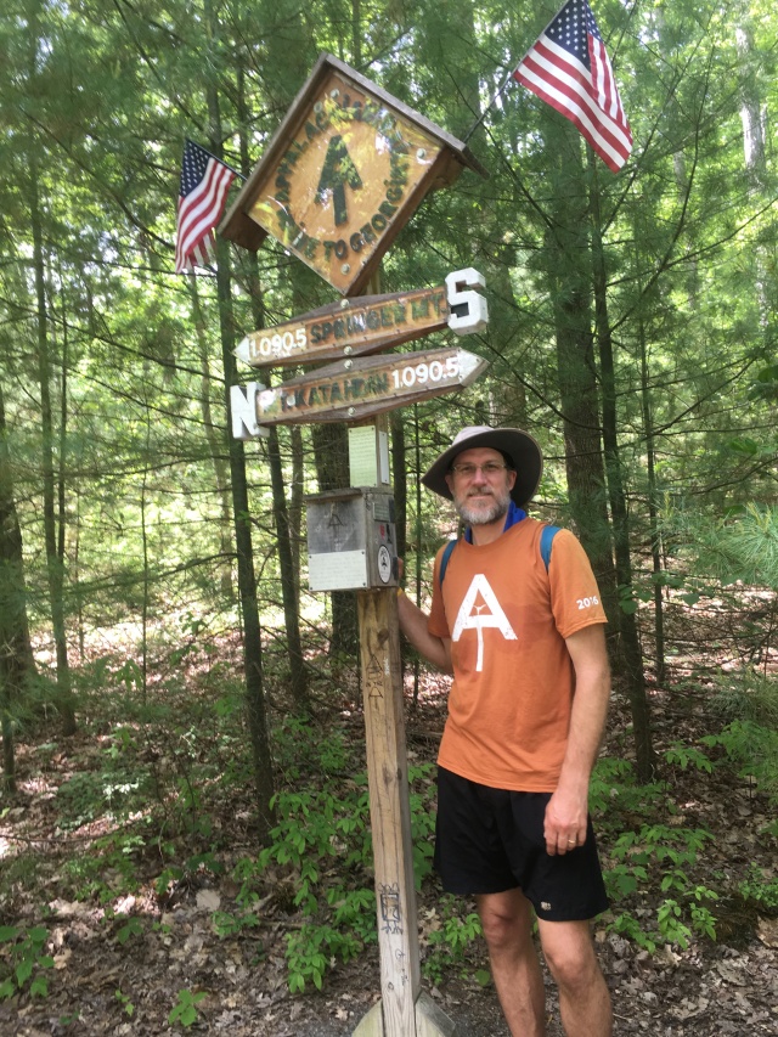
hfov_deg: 48.2
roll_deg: +2.1
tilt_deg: +9.7
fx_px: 869
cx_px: 389
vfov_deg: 61.7
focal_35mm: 29
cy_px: 518
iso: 25
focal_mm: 4.15
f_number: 2.2
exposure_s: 1/60
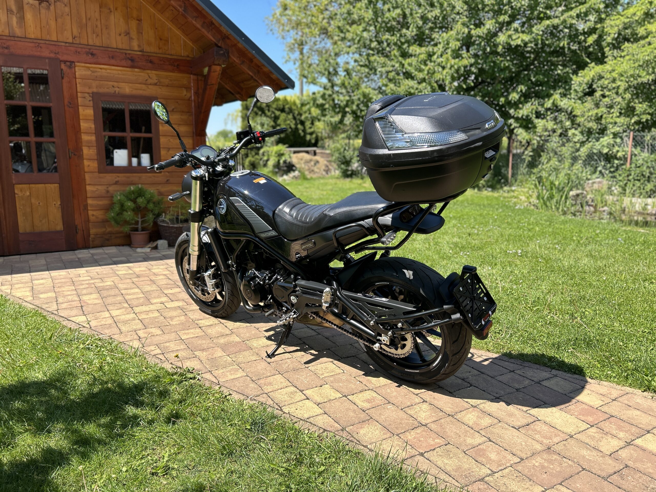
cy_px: 246
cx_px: 328
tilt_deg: -10.1
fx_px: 493
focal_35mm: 26
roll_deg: -0.3
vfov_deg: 53.1
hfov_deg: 67.3
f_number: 1.5
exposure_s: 1/1511
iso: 50
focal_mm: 5.7
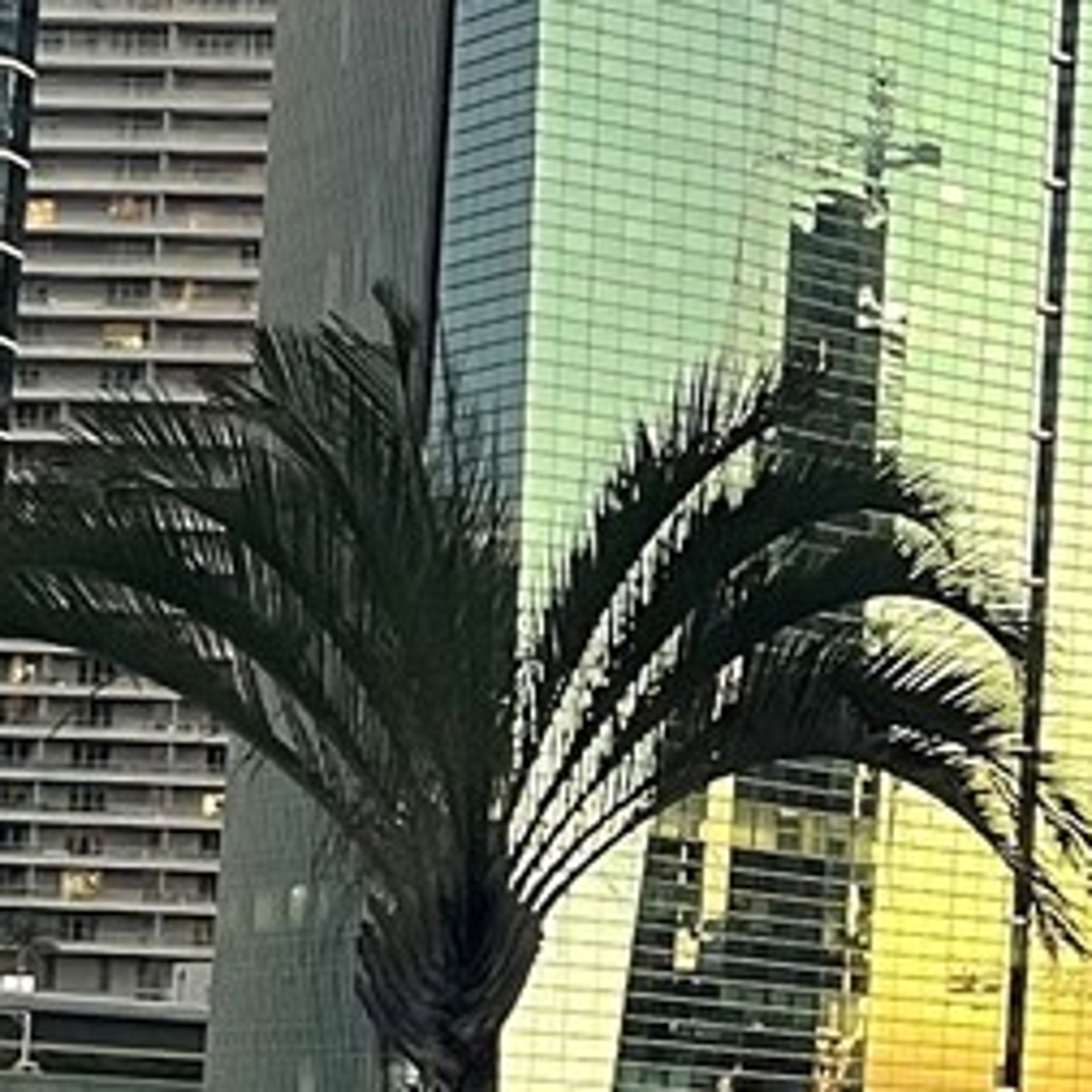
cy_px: 747
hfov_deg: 12.3
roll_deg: -2.7
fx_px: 4997
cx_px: 1131
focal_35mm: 140
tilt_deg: +4.3
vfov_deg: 12.5
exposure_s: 1/60
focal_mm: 5.1
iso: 160
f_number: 1.6
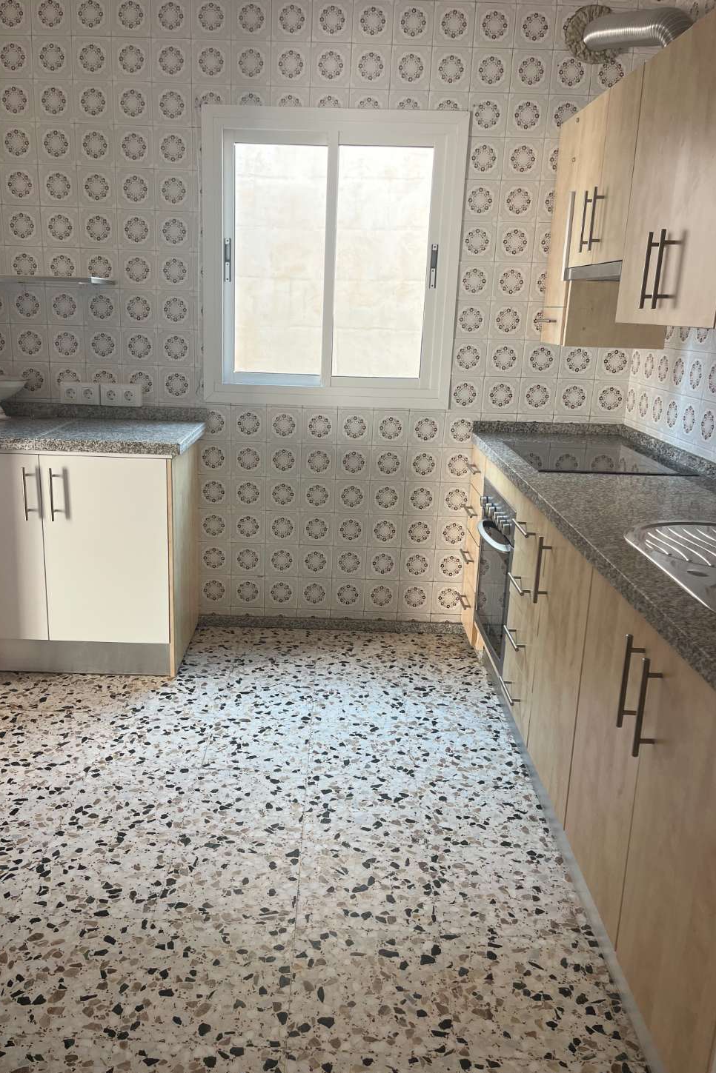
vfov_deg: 65.5
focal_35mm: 28
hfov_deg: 46.3
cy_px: 526
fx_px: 835
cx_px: 315
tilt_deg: -14.7
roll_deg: -1.7
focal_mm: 5.1
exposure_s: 1/127
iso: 64
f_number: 1.6
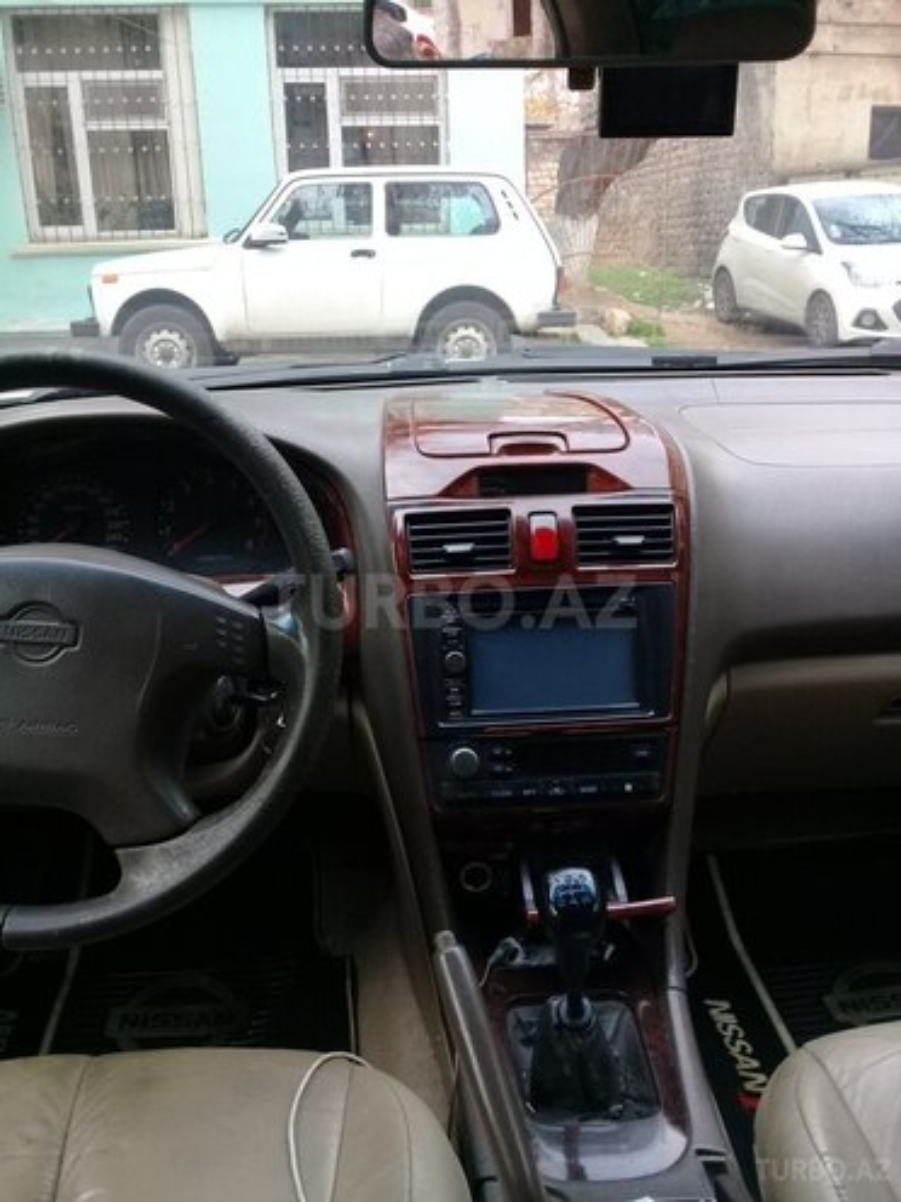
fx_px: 1076
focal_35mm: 31
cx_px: 450
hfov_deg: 45.4
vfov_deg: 58.4
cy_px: 601
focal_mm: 3.3
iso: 50
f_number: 2.2
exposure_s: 1/33
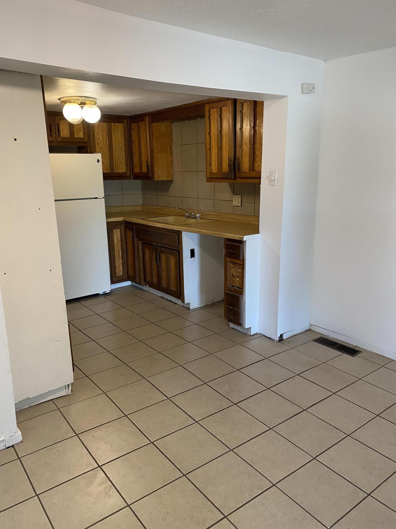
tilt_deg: -11.8
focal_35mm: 26
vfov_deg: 67.3
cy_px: 264
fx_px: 397
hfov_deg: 53.1
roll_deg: +0.8
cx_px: 198
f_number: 1.8
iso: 100
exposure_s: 1/60
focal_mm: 4.25
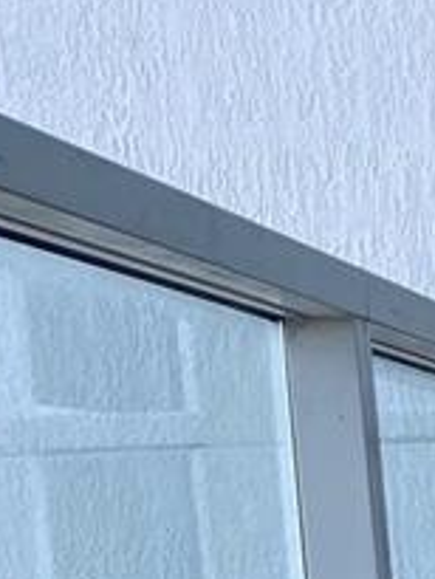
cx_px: 1189
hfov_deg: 8.5
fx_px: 2544
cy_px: 867
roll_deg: +3.0
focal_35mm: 152
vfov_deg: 12.4
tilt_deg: -5.9
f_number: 1.8
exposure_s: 1/375
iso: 32
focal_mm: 4.25
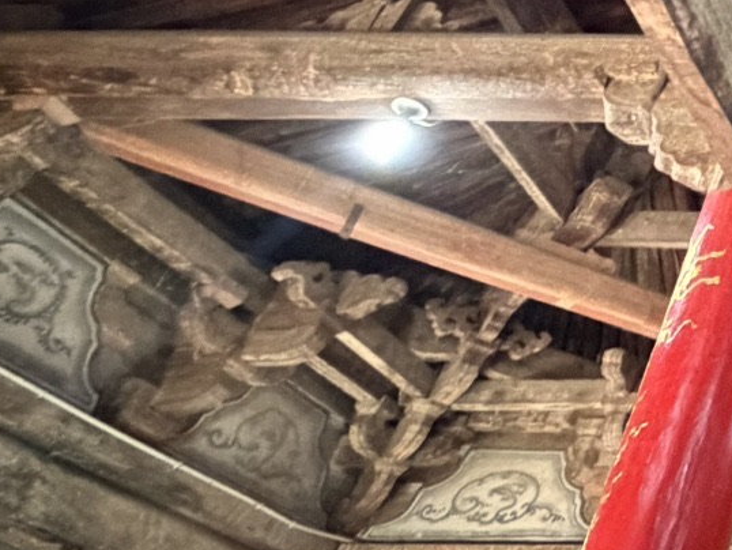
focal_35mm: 52
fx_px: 1100
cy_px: -4
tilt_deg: +43.7
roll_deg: +1.8
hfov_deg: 23.8
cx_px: 1230
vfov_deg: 26.5
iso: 1250
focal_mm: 2.22
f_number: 2.2
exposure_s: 1/33
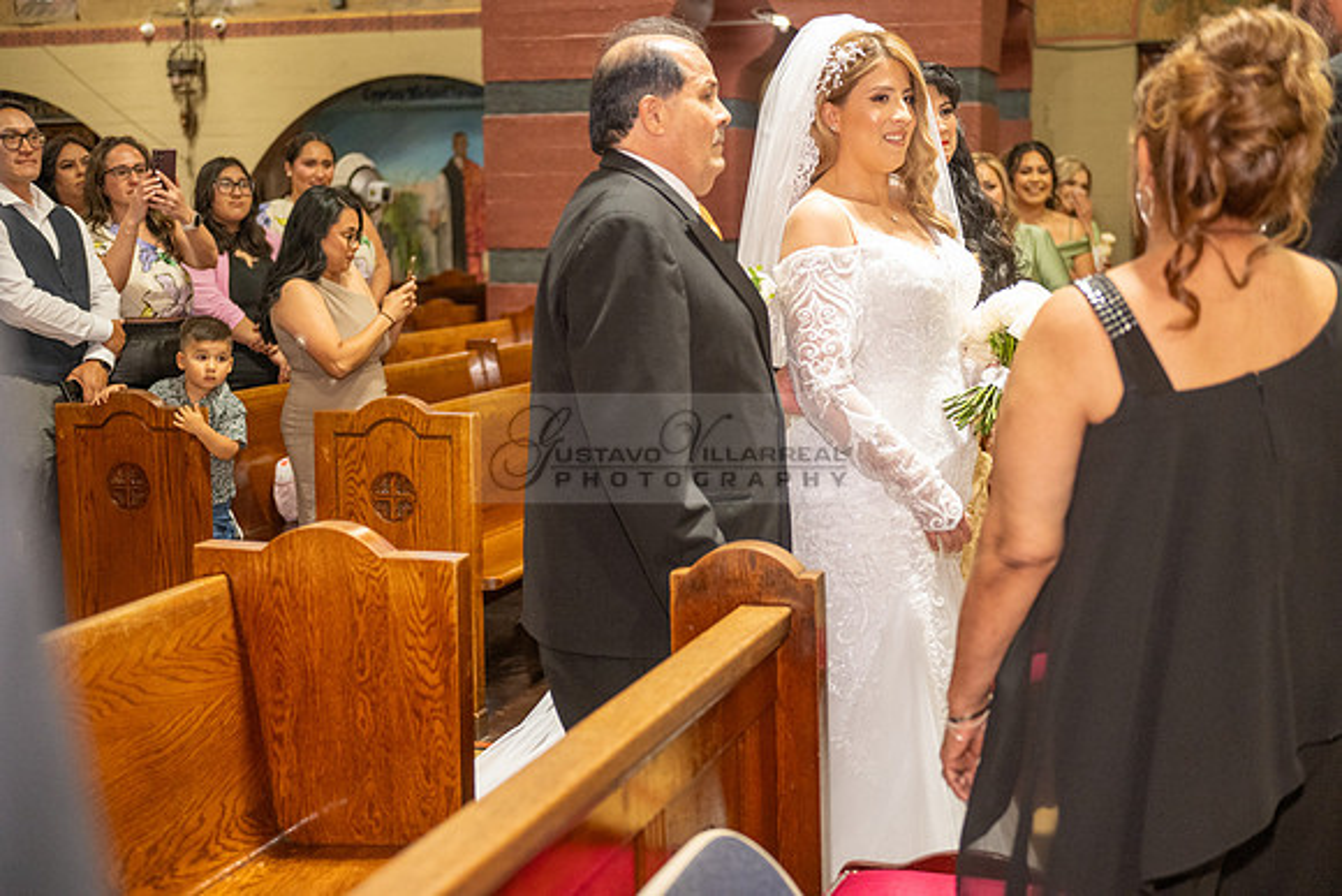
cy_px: 448
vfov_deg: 27.0
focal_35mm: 50
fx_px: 1864
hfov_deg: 39.6
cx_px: 671
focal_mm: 50
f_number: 2.8
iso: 3200
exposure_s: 1/160
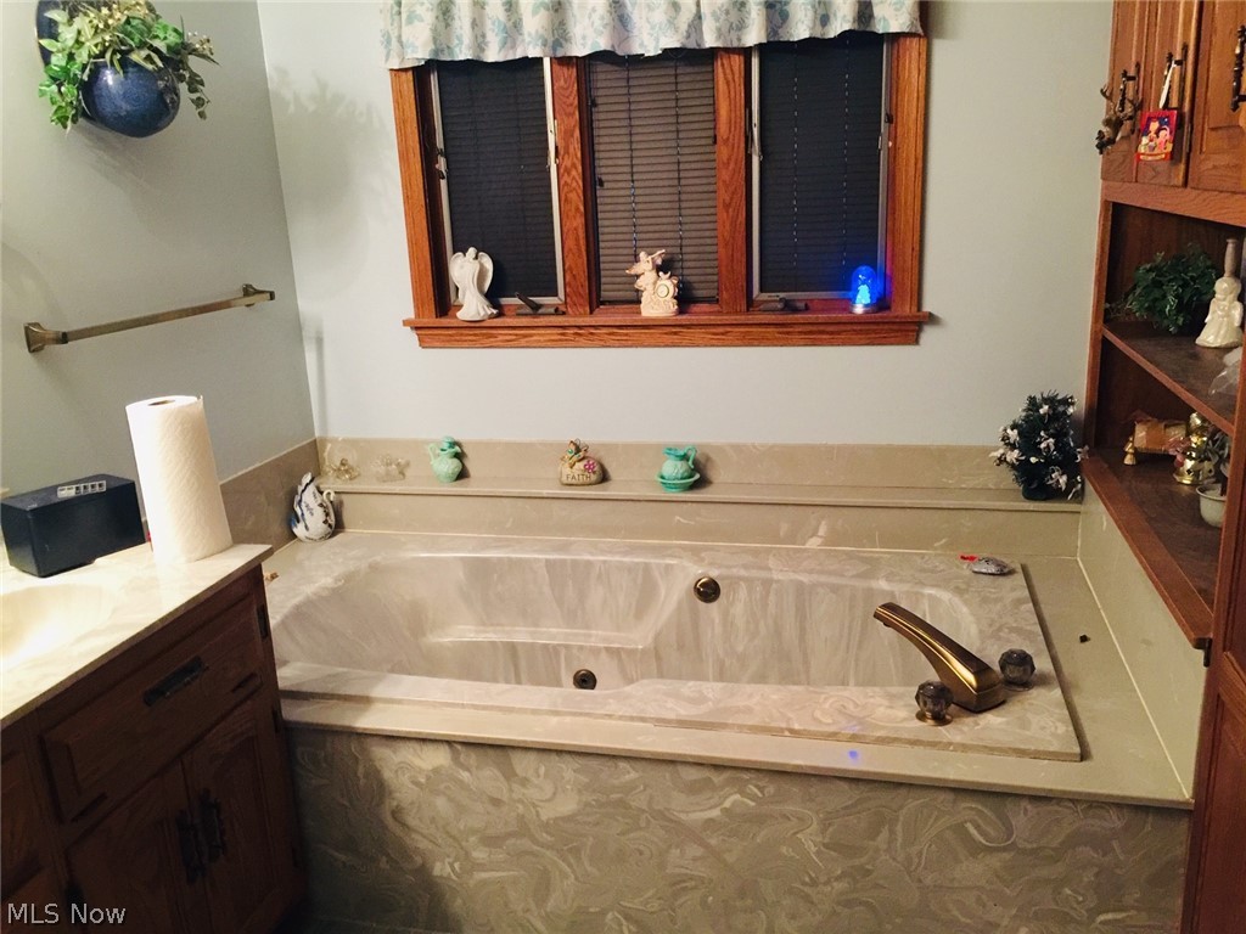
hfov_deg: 61.7
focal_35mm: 29
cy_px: 467
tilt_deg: -13.0
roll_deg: +2.1
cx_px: 623
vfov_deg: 48.2
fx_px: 1044
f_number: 2.2
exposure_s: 1/15
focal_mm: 4.15
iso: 125
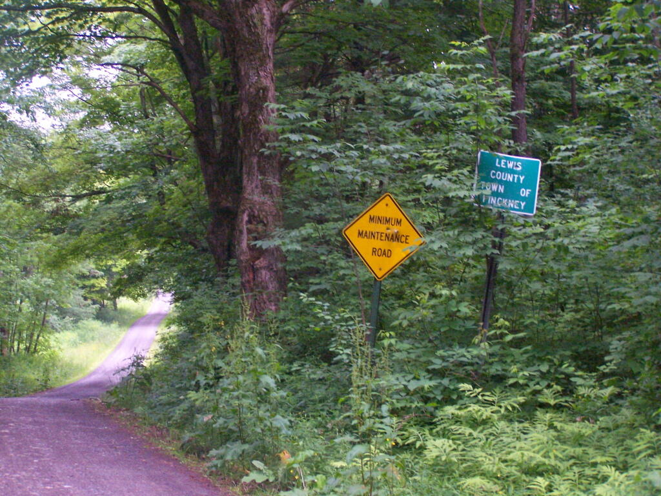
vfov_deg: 19.6
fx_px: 1432
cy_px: 248
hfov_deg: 26.0
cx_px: 330
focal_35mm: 75
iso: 400
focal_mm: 12.4
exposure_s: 1/50
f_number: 3.2
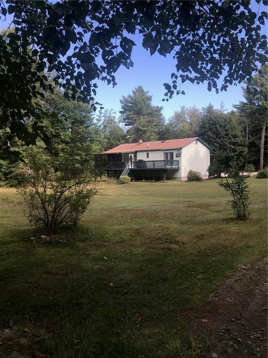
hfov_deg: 49.7
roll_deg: +0.1
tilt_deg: -1.6
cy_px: 179
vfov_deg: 63.4
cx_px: 134
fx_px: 289
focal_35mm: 28
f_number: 1.8
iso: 20
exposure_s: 1/577
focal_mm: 3.99
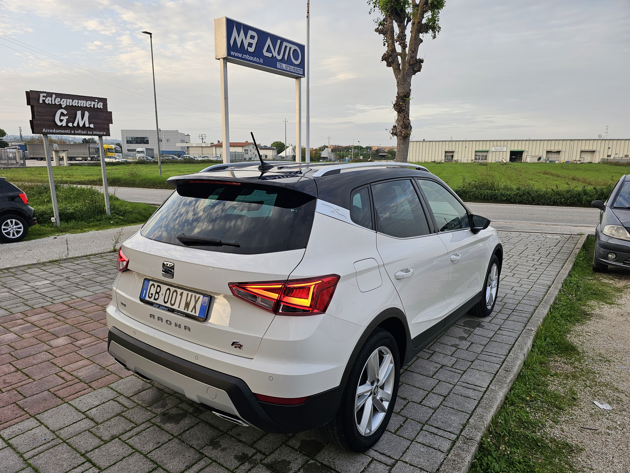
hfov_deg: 73.9
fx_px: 419
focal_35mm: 23
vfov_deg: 58.9
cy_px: 236
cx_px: 315
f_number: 1.7
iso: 25
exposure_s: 1/180
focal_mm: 6.3
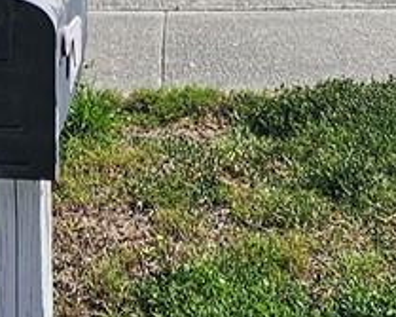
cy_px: -321
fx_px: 1136
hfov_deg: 19.6
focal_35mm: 97
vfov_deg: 13.5
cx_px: 99
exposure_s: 1/3185
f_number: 2.2
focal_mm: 2.2
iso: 50
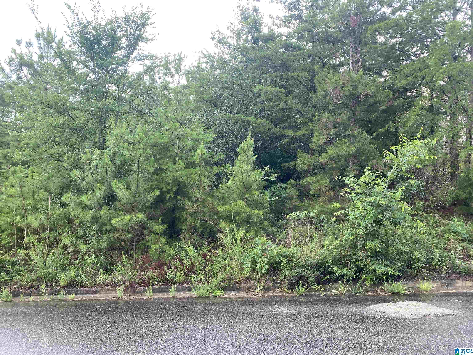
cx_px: 236
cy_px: 178
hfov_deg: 67.3
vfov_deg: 53.1
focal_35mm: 26
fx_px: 355
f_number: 1.8
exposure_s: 1/122
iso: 64
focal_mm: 4.25
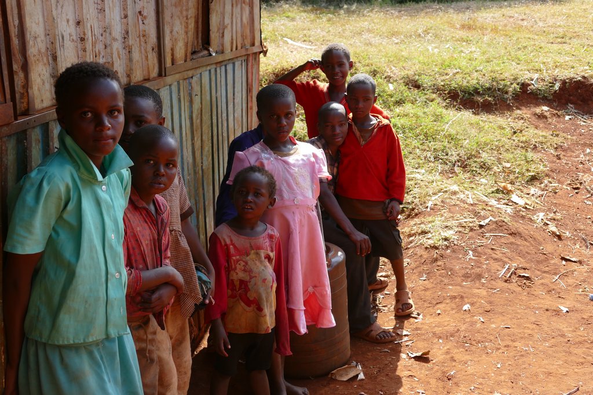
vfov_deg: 27.5
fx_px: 807
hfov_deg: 40.3
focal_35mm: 49
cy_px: 198
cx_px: 296
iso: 125
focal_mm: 17.83
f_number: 3.5
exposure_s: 1/250
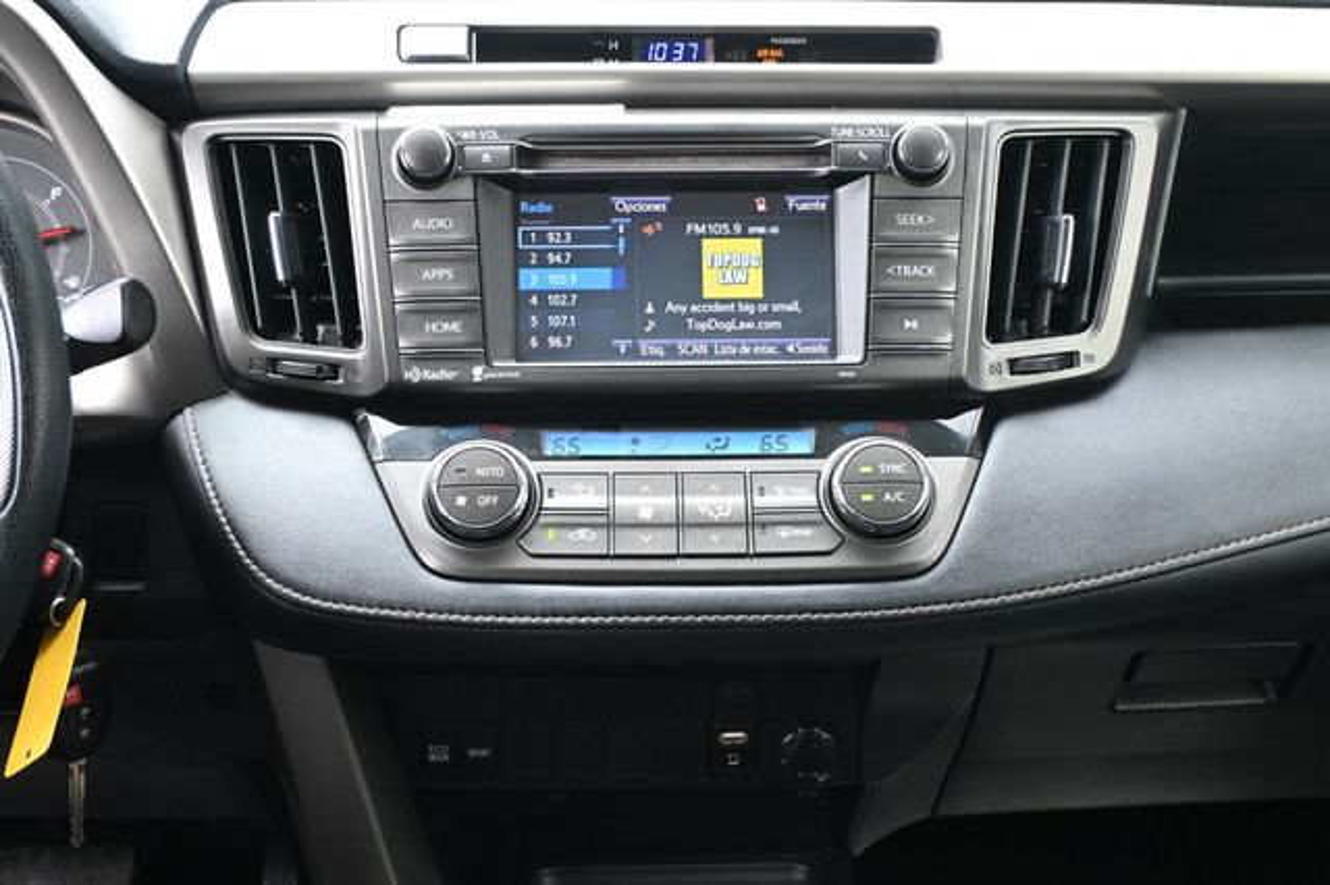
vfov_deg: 26.5
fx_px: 1883
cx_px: 665
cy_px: 442
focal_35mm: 51
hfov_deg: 38.9
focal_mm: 34
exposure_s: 1/125
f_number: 5
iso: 2000
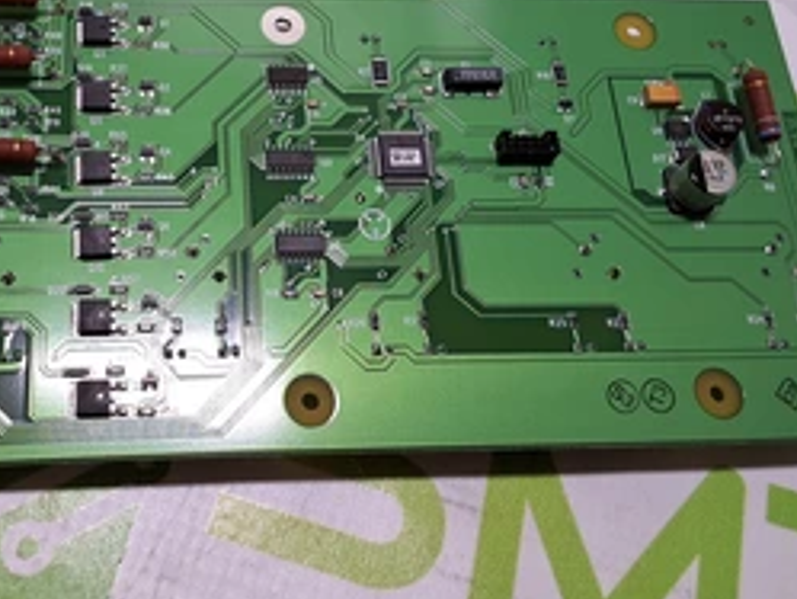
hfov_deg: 41.4
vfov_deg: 32.0
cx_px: 256
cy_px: 215
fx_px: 1037
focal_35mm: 45
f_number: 1.9
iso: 40
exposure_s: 1/100
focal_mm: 2.91
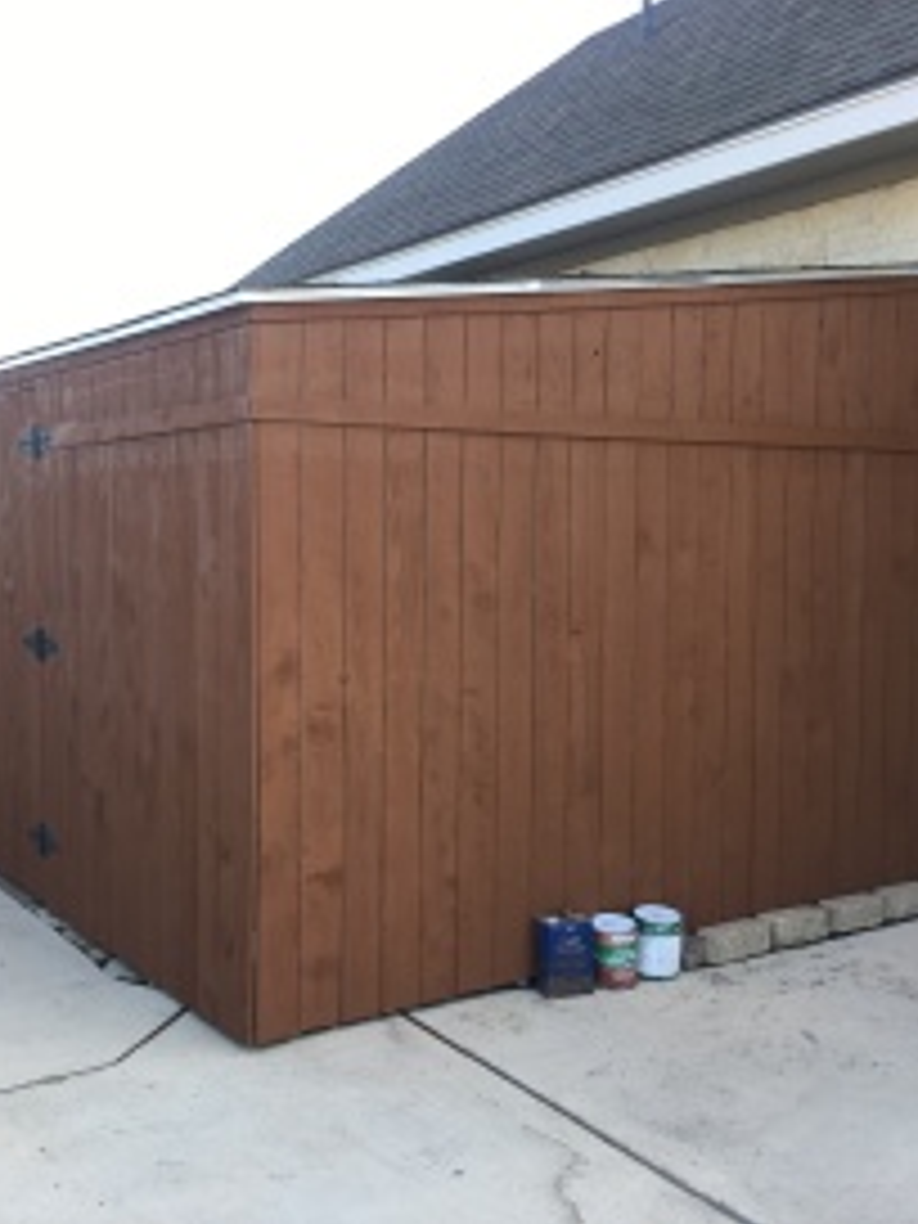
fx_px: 1379
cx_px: 400
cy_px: 612
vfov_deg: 47.9
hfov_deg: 36.8
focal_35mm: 39
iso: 25
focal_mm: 4.15
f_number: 2.2
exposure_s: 1/122
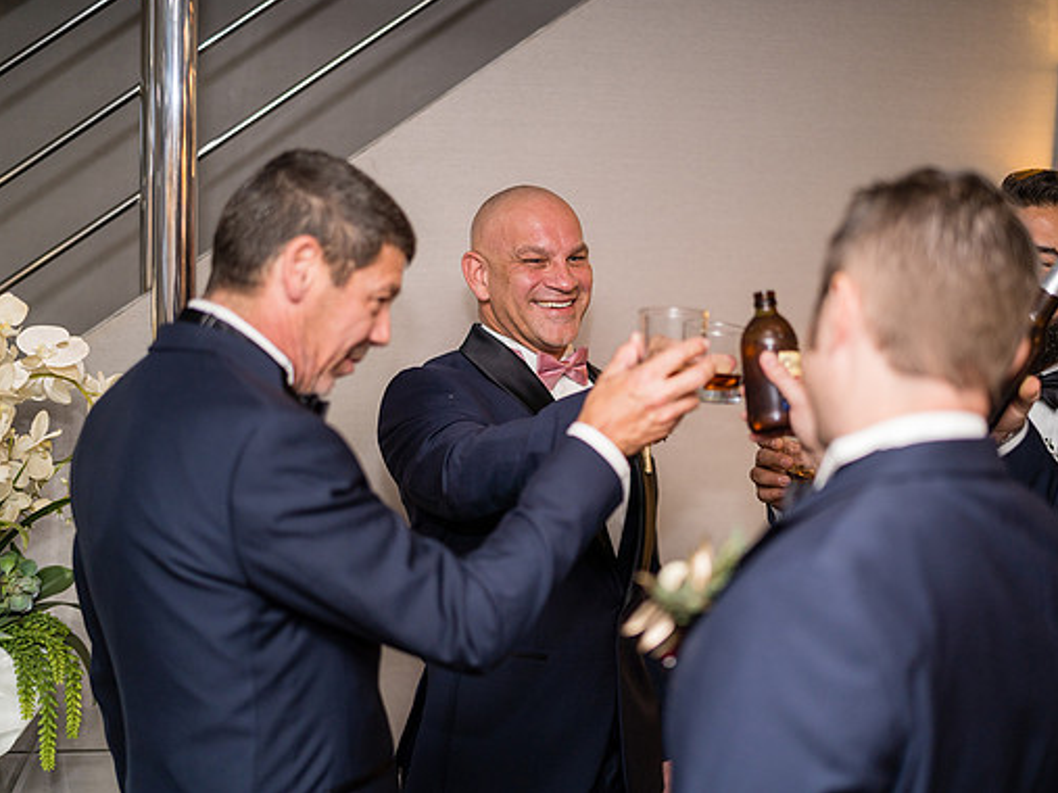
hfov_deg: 34.9
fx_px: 1681
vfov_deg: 26.5
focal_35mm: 55
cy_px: 391
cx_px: 582
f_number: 1.4
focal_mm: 50
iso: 500
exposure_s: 1/250
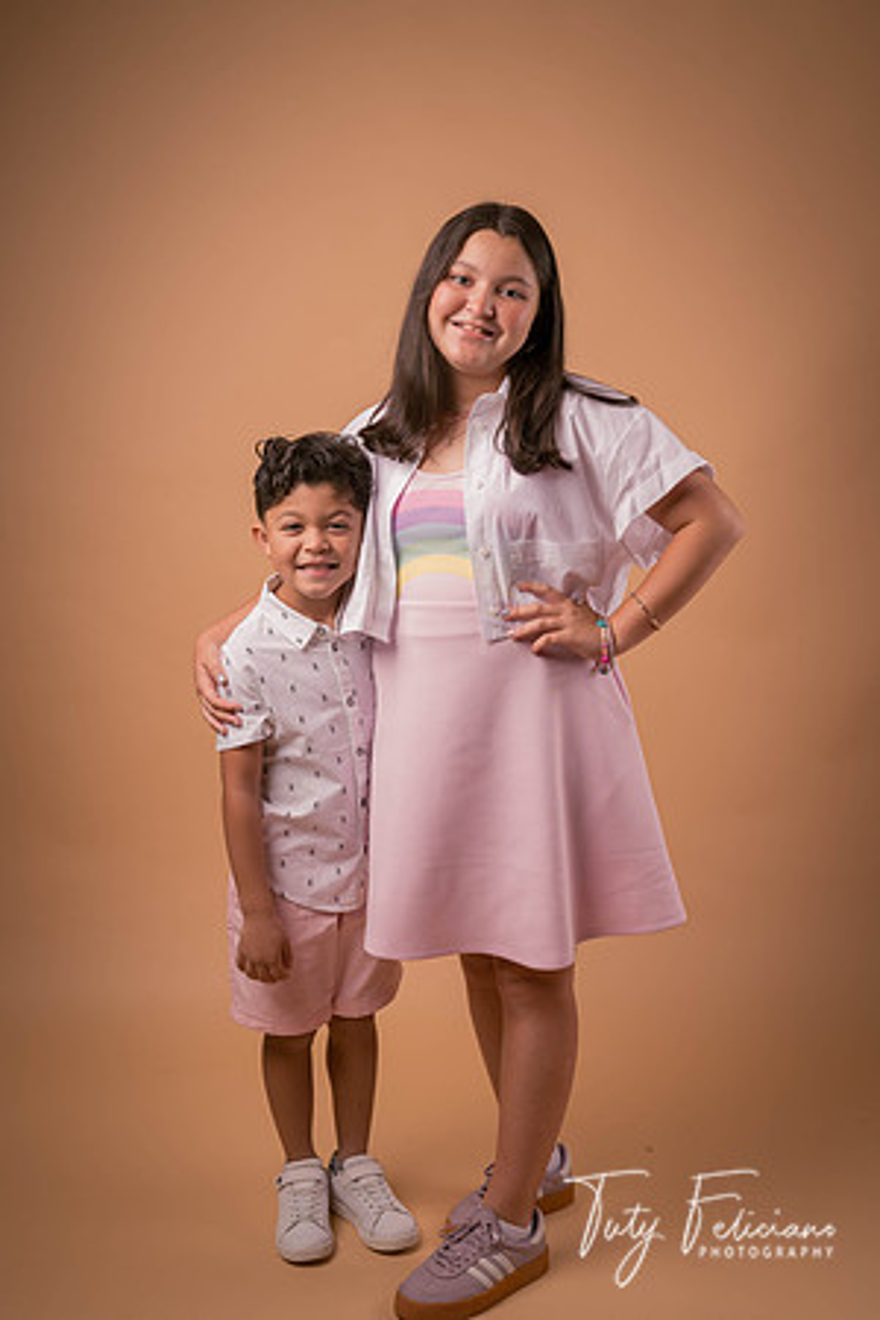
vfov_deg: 45.4
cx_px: 440
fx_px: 1577
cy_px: 660
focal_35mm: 43
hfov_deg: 31.2
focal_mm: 43
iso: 64
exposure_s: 1/250
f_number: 6.3
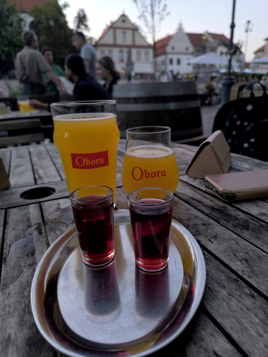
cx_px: 134
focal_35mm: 23
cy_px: 178
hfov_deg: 58.9
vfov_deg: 73.9
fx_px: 237
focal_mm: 6.14
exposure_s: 1/50
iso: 1000
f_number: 1.65
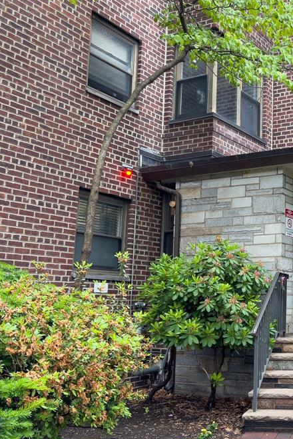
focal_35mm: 42
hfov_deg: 28.5
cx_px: 336
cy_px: 232
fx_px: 512
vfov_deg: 46.4
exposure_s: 1/120
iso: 32
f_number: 1.5
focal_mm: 5.7
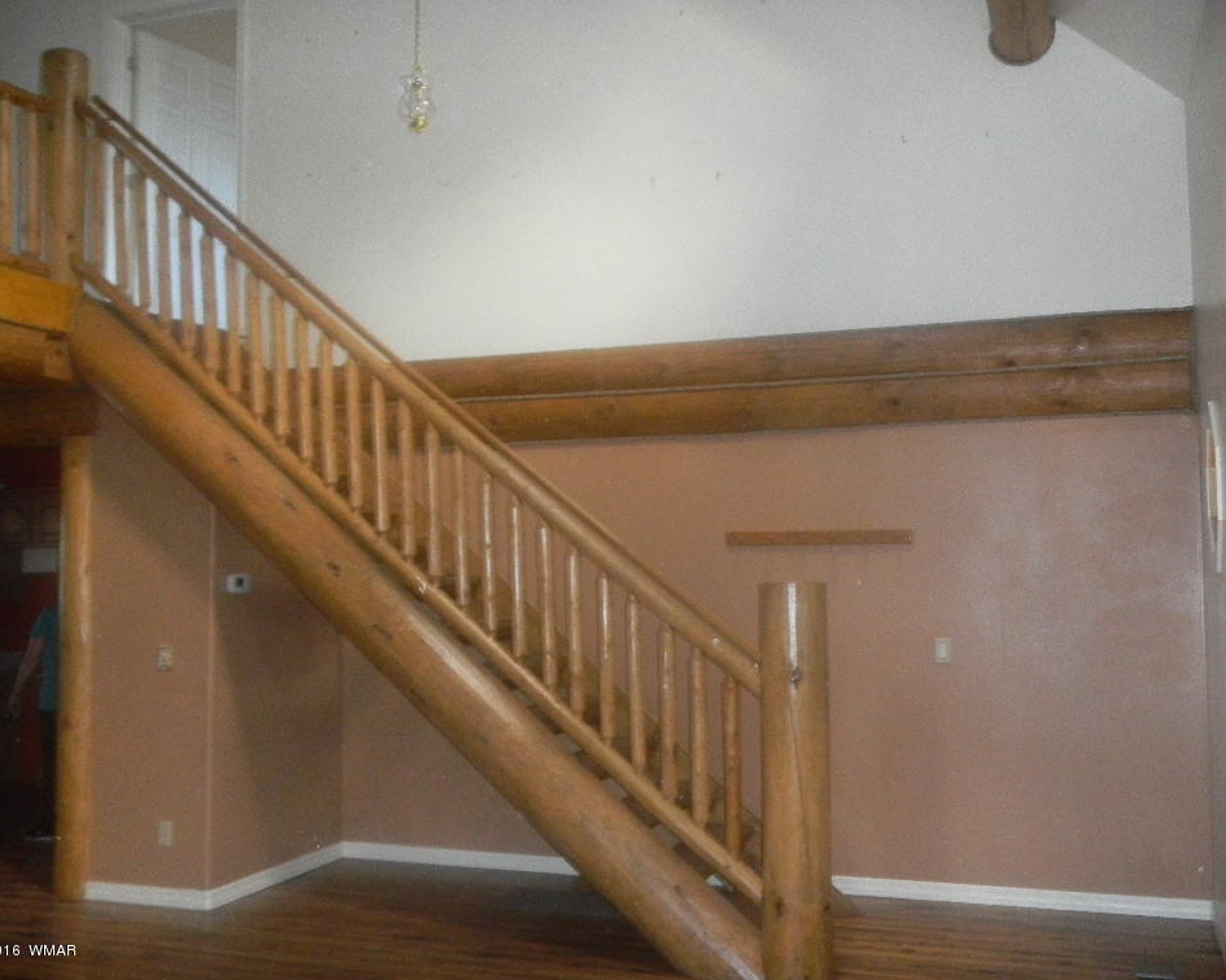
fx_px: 1343
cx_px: 629
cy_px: 489
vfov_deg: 40.1
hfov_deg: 49.1
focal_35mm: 37
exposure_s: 1/30
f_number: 3.6
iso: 522
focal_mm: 6.3
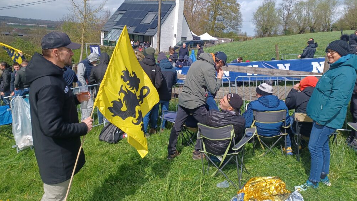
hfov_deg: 67.9
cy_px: 81
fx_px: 265
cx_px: 177
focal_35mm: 28
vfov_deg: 41.3
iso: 32
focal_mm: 4.6
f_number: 1.8
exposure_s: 1/482
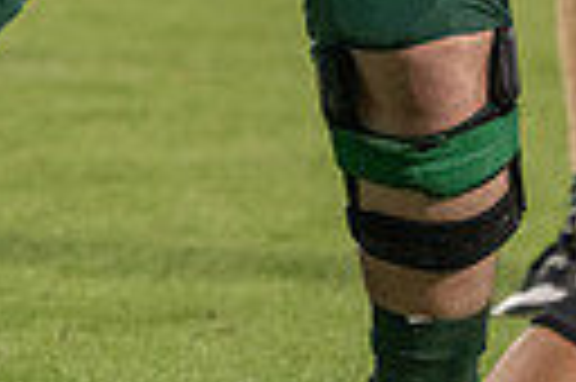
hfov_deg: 1.7
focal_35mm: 1228
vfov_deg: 1.1
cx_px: 18
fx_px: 19623
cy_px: -330
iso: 6400
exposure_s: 1/500
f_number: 5.6
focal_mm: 271
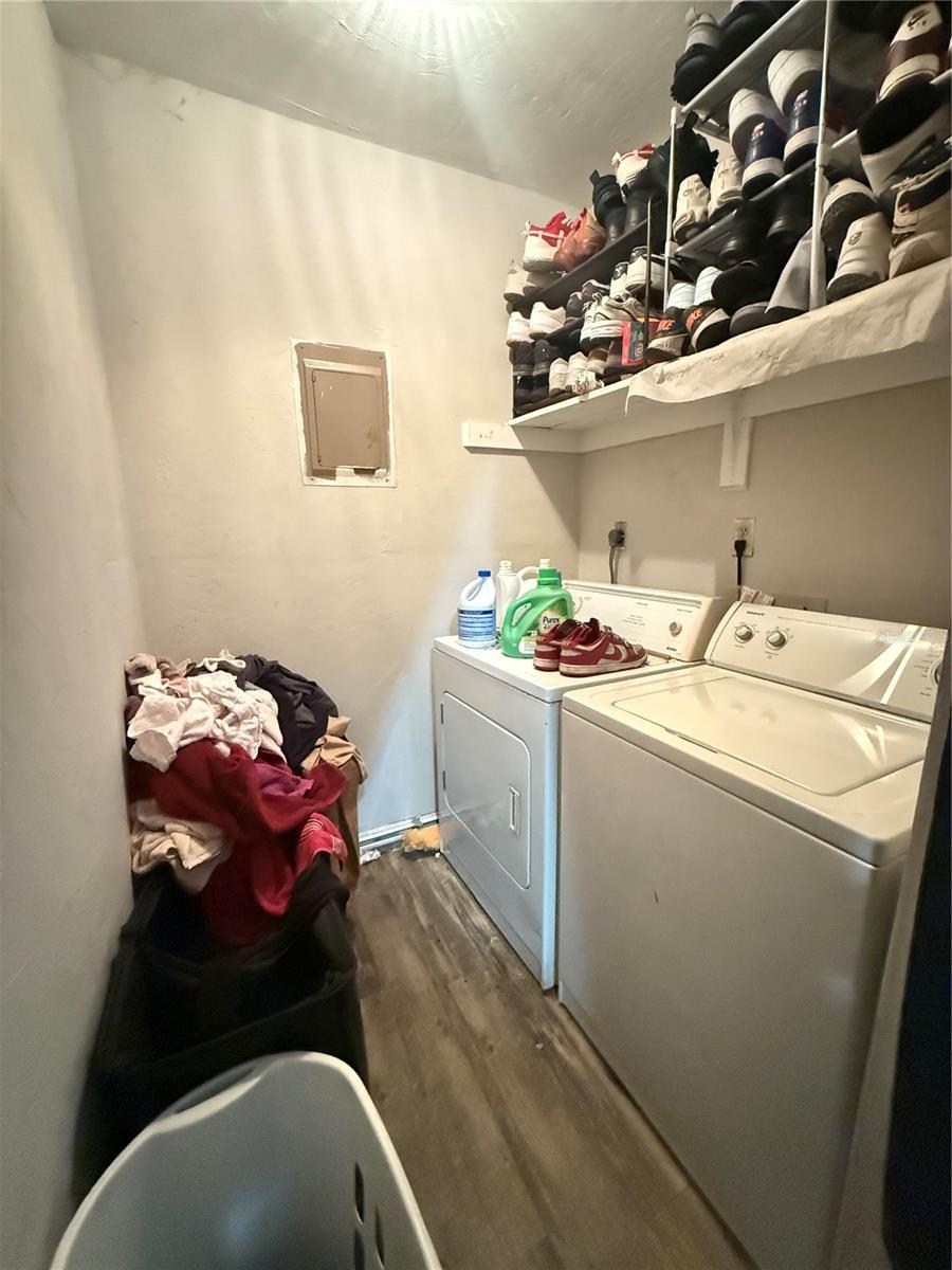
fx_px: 513
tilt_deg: -11.8
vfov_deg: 102.1
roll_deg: +1.0
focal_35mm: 14
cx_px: 476
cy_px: 635
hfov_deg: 85.7
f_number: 2.2
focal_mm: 2.22
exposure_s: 1/40
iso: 1600
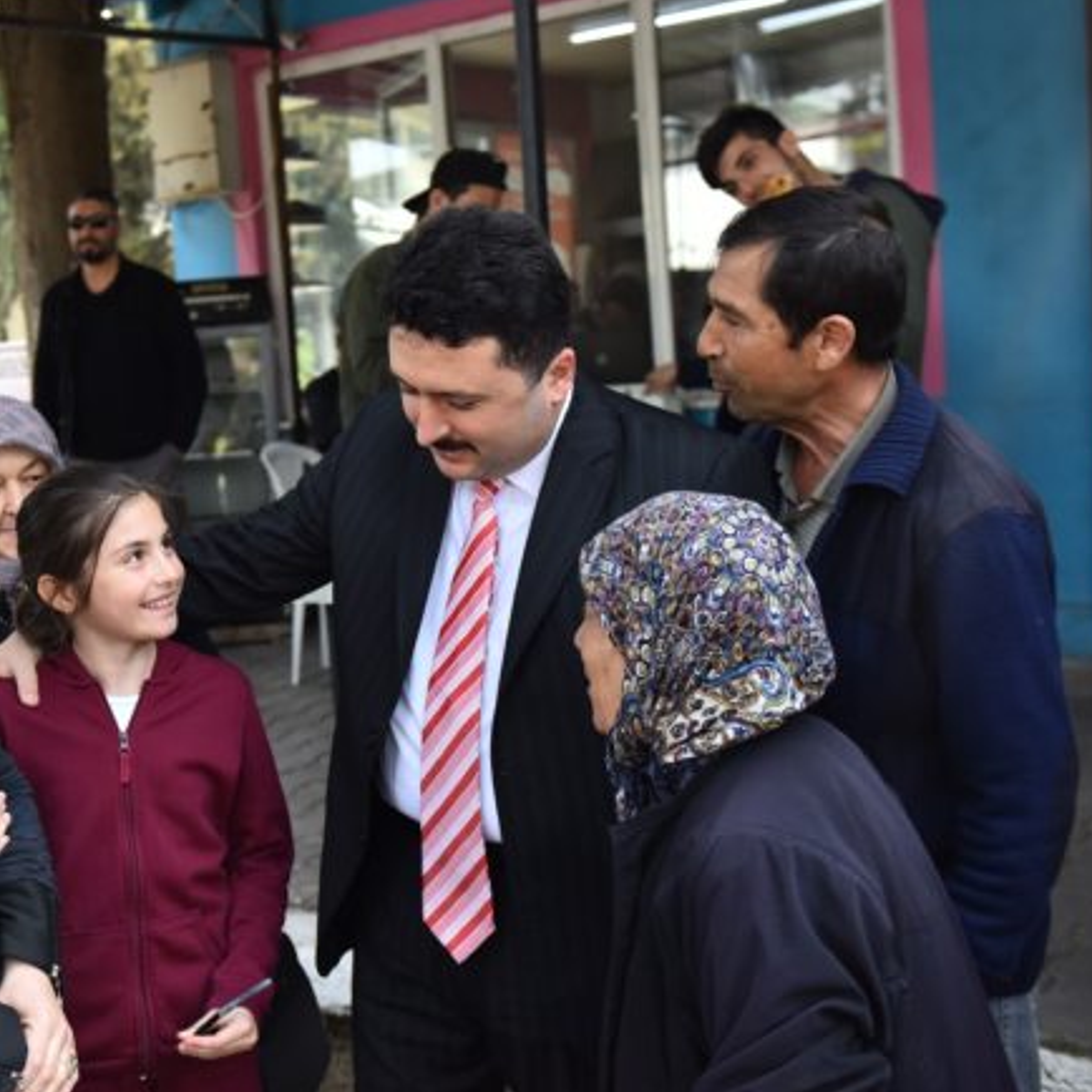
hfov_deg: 33.3
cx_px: 257
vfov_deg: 34.0
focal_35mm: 50
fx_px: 1785
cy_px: 520
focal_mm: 34
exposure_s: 1/1250
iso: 640
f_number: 3.5
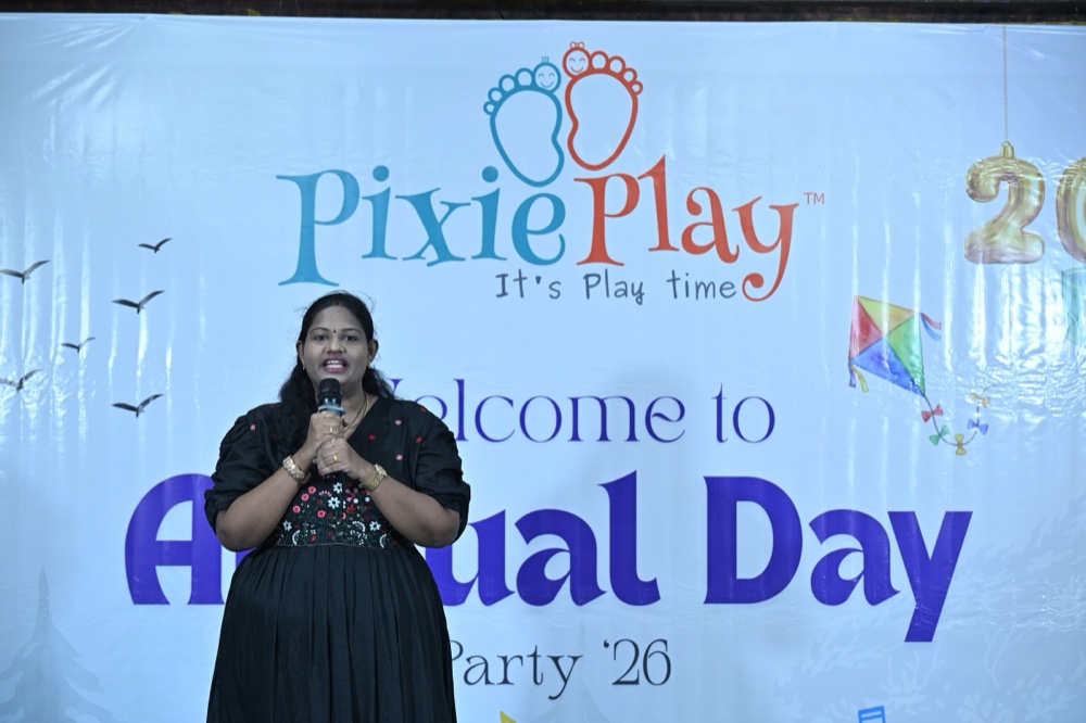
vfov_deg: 20.9
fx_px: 1960
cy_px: 362
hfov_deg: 31.0
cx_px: 543
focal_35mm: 65
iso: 500
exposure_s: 1/160
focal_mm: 65
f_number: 4
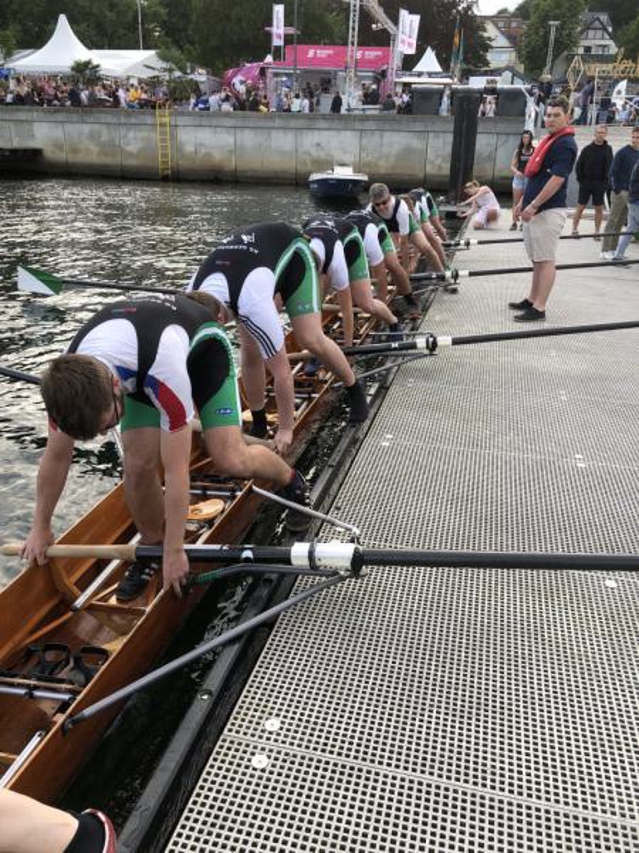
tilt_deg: -22.7
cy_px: 426
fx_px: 689
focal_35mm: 28
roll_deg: -0.9
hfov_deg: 49.7
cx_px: 320
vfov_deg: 63.4
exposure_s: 1/366
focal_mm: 3.99
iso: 20
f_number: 1.8
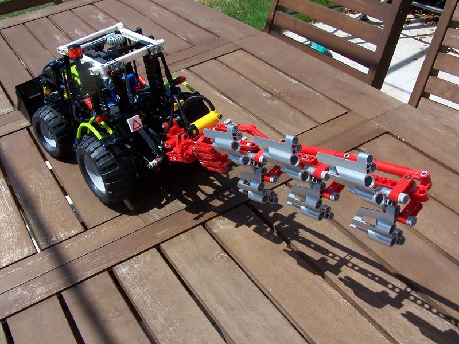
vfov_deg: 37.7
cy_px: 172
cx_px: 230
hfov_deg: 49.0
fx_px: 504
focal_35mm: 38
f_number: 5.6
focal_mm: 6.3
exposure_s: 1/500
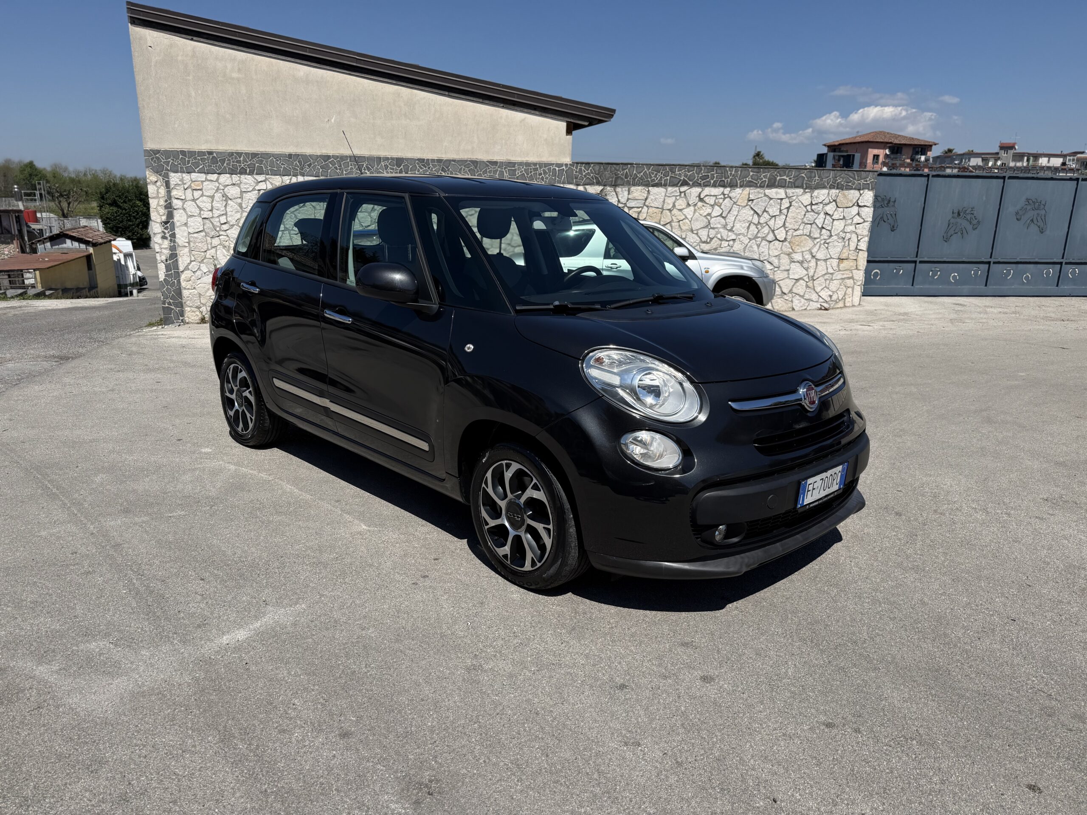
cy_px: 408
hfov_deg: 71.6
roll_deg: +0.1
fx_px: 754
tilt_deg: -13.9
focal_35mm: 24
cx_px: 544
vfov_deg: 56.8
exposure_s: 1/8130
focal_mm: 6.76
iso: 80
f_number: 1.78
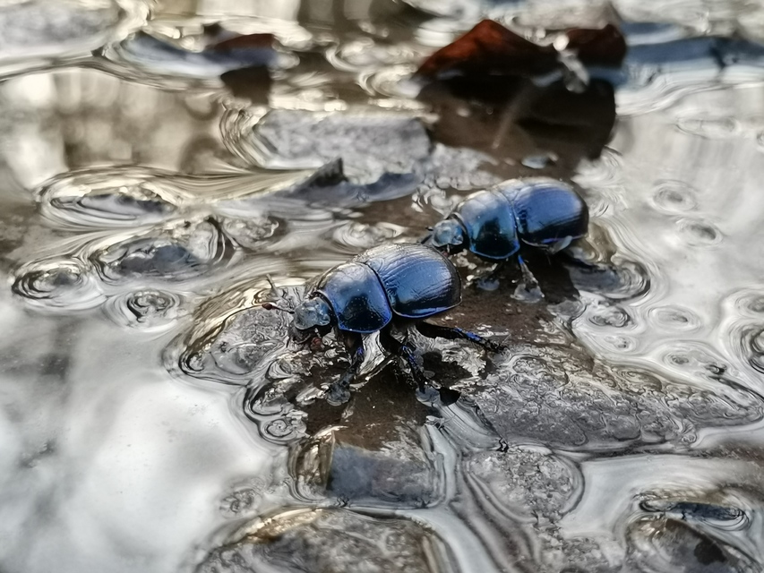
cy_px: 286
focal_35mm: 63
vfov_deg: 23.3
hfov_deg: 30.7
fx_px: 1391
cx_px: 382
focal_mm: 4.75
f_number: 1.8
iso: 200
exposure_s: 1/100
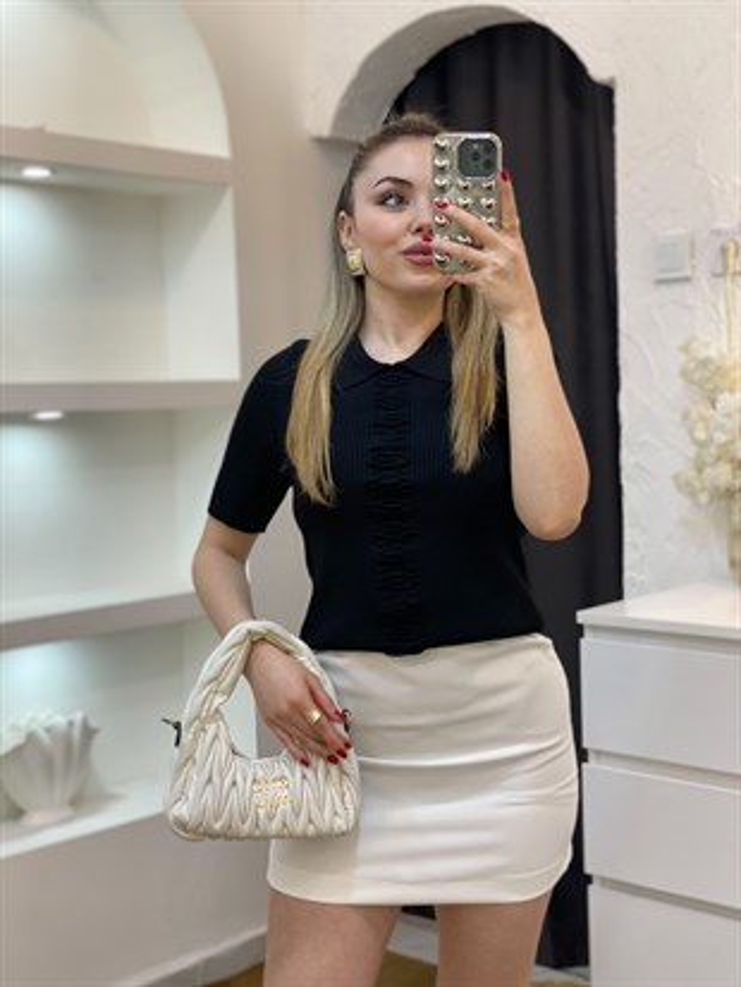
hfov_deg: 28.0
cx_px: 370
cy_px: 494
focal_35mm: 52
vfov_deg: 36.8
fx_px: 1483
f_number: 2
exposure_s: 1/100
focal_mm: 6
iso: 80
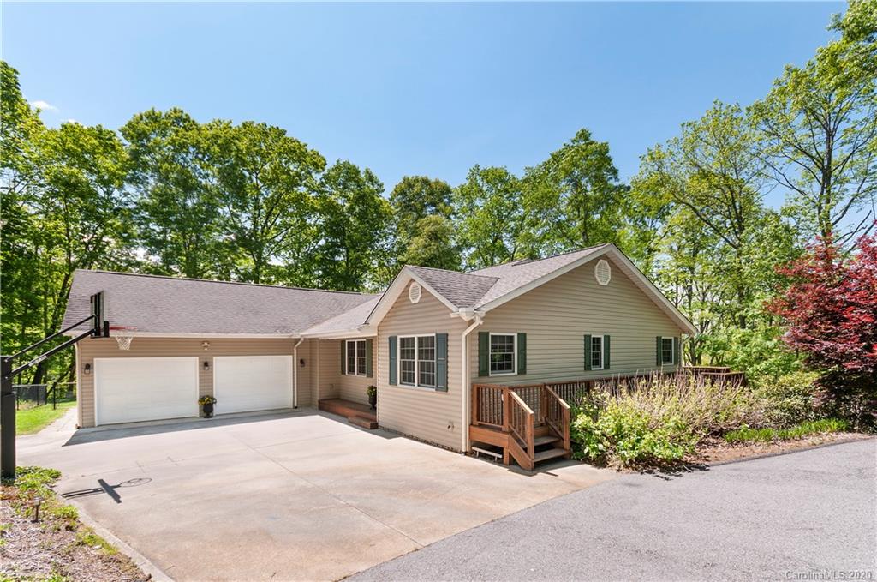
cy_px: 291
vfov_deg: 77.1
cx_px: 438
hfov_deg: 100.5
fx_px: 365
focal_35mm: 15
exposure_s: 1/60
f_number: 8
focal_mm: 10
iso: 100
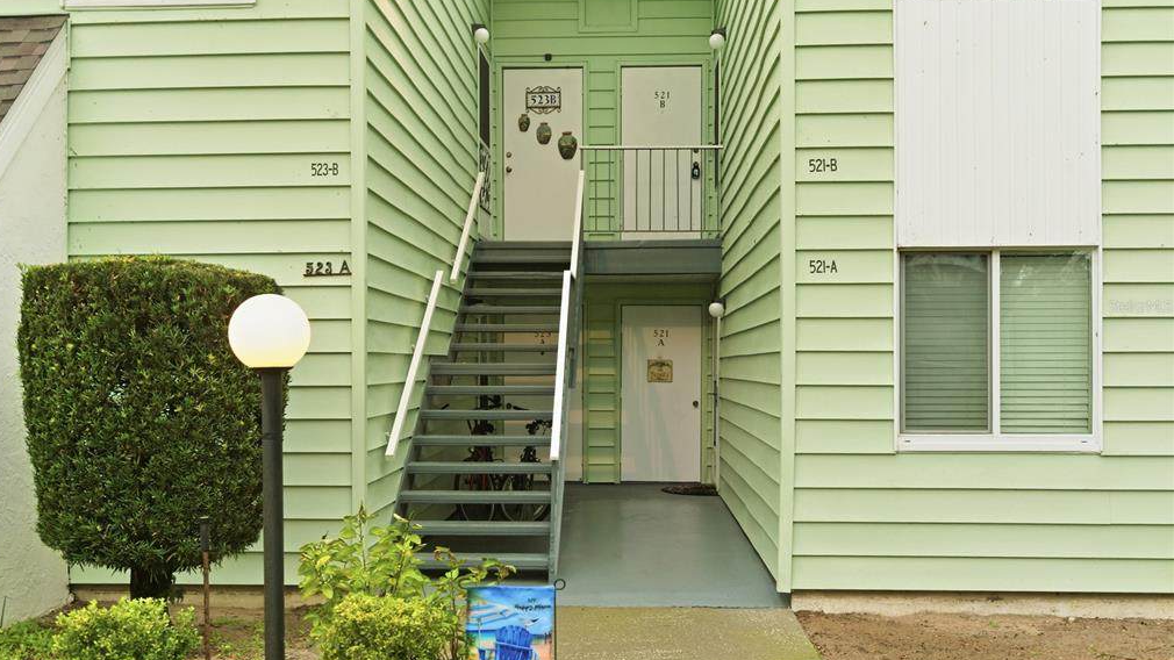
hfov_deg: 58.0
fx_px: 1058
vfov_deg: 34.6
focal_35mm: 34
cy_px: 306
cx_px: 580
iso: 800
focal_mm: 32
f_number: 4
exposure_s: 1/160
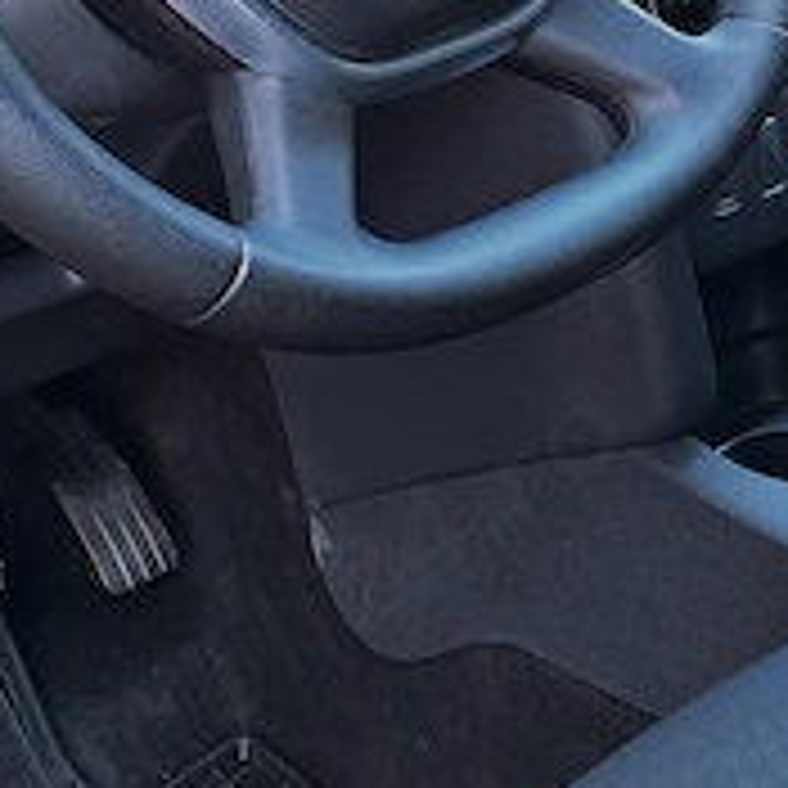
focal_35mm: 93
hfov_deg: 18.5
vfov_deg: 18.4
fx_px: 2395
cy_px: 72
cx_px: 644
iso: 100
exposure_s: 1/100
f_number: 1.8
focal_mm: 5.54
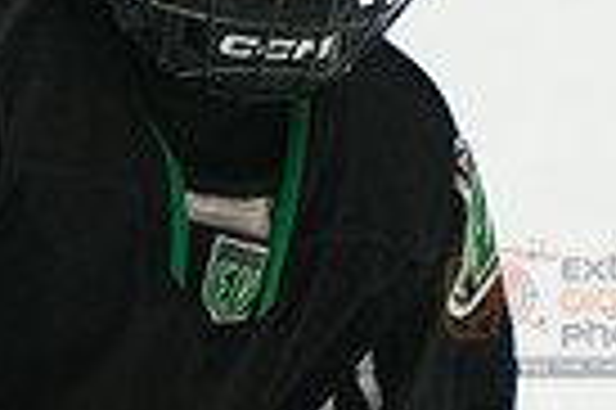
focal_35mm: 1129
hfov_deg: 1.8
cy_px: 560
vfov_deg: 1.2
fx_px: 19295
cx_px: 32
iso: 2000
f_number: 3.2
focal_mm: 120
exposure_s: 1/1000
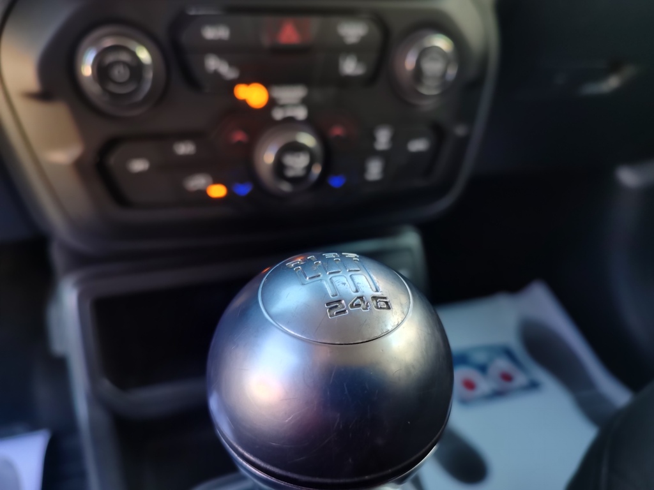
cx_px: 327
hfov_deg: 69.4
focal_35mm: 25
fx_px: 472
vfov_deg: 54.9
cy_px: 245
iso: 300
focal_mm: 5.95
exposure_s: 1/50
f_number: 1.89
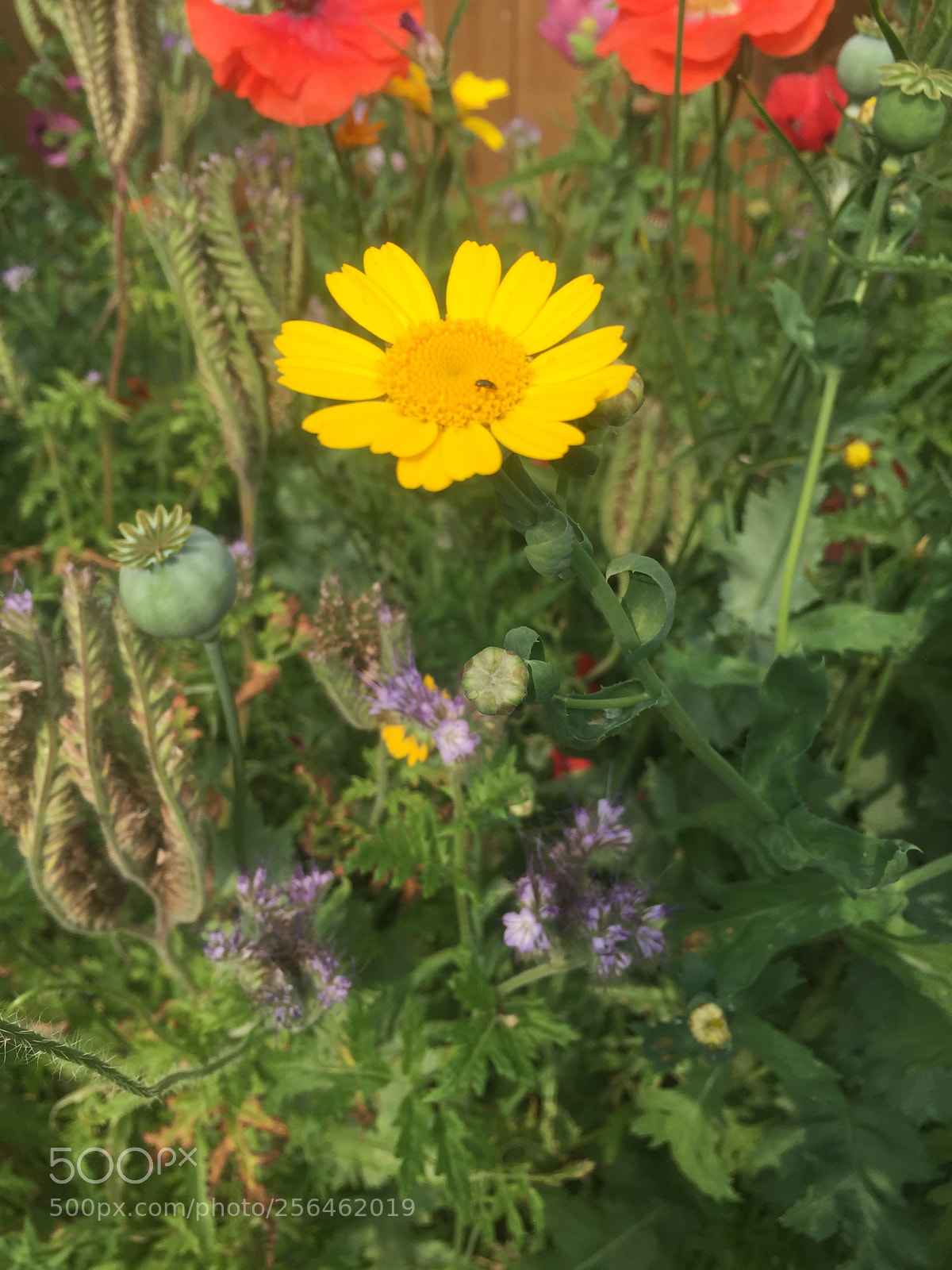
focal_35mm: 29
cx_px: 476
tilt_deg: -45.1
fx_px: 1063
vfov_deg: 61.7
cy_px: 635
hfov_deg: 48.2
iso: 32
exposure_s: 1/1319
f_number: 2.2
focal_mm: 4.15
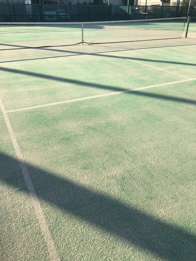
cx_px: 98
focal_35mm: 29
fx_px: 219
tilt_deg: -28.3
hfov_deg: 48.2
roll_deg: +0.0
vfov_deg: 61.7
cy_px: 130
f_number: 2.2
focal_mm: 4.15
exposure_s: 1/793
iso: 25
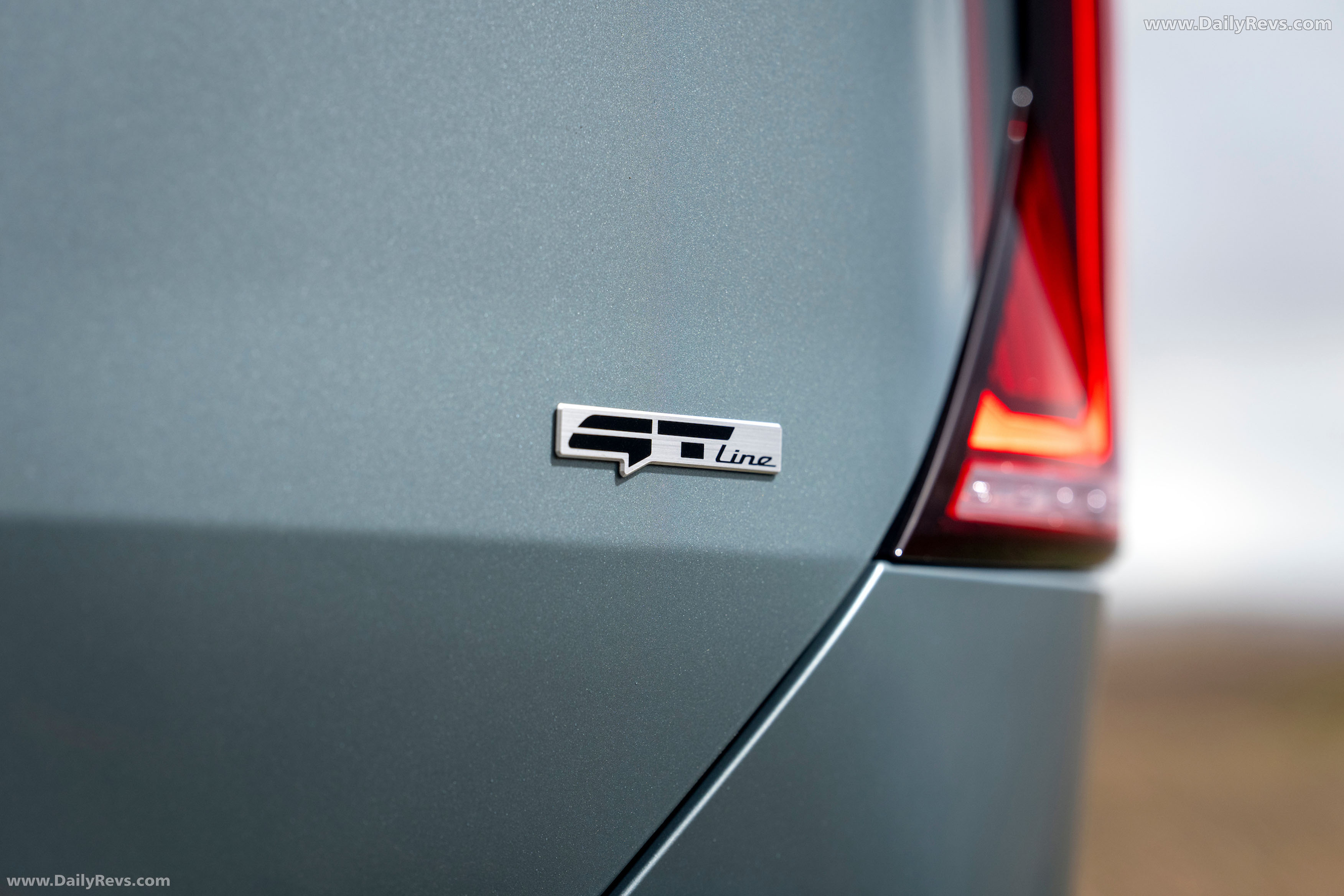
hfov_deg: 16.1
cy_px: 448
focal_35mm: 127
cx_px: 672
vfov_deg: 10.8
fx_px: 4741
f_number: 4.5
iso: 640
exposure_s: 1/250
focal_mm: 127
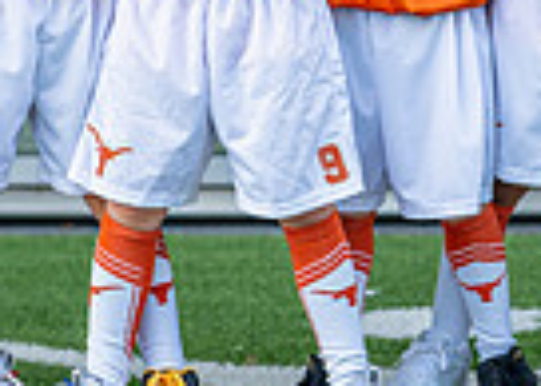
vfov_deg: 5.5
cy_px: -97
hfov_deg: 7.7
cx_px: 360
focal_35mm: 261
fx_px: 4008
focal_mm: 50
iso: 100
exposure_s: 1/400
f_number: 2
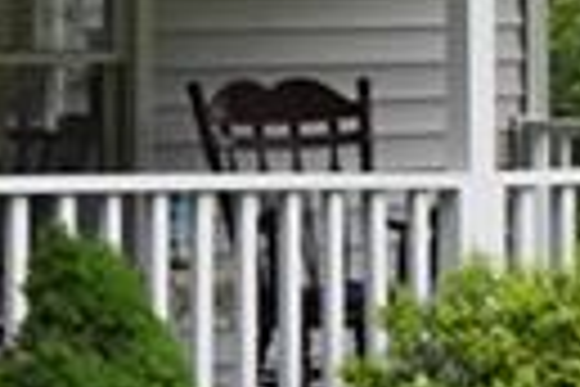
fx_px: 3850
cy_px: 79
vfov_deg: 5.7
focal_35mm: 239
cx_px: -976
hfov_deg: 7.8
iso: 400
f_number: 9
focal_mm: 20
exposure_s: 1/125
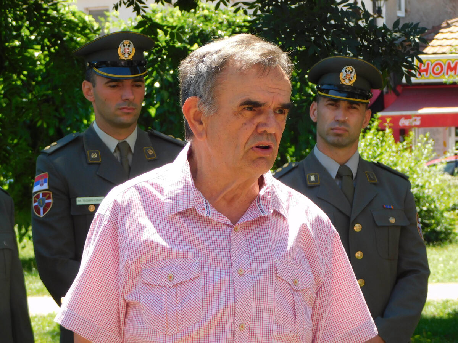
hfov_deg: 10.7
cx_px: 229
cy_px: 172
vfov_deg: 8.1
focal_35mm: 184
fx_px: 2434
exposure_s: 1/160
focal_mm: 32.7
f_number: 5.4
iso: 125
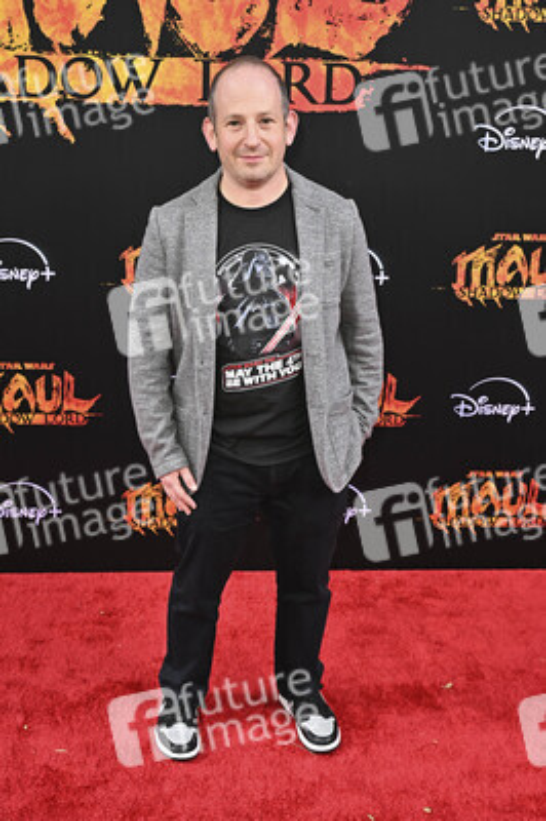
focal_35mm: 38
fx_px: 866
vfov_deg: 50.7
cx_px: 273
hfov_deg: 35.0
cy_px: 410
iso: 1000
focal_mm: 38
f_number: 6.3
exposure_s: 1/320
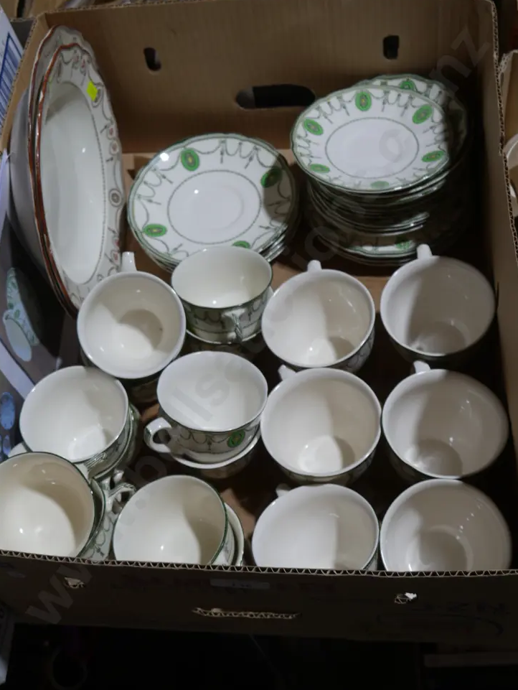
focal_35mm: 49
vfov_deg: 38.9
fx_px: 977
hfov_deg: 29.7
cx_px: 257
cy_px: 329
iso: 200
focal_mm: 23
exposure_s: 1/80
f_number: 5.1
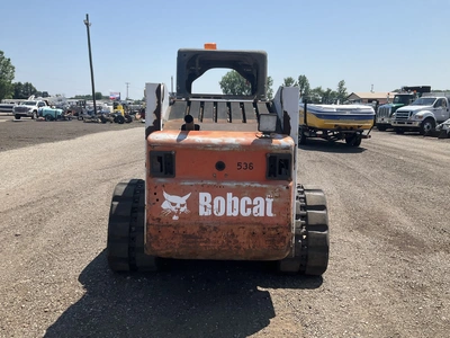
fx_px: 377
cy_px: 169
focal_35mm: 29
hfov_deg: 61.7
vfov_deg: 48.2
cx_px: 225
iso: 25
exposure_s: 1/1912
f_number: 1.8
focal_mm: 3
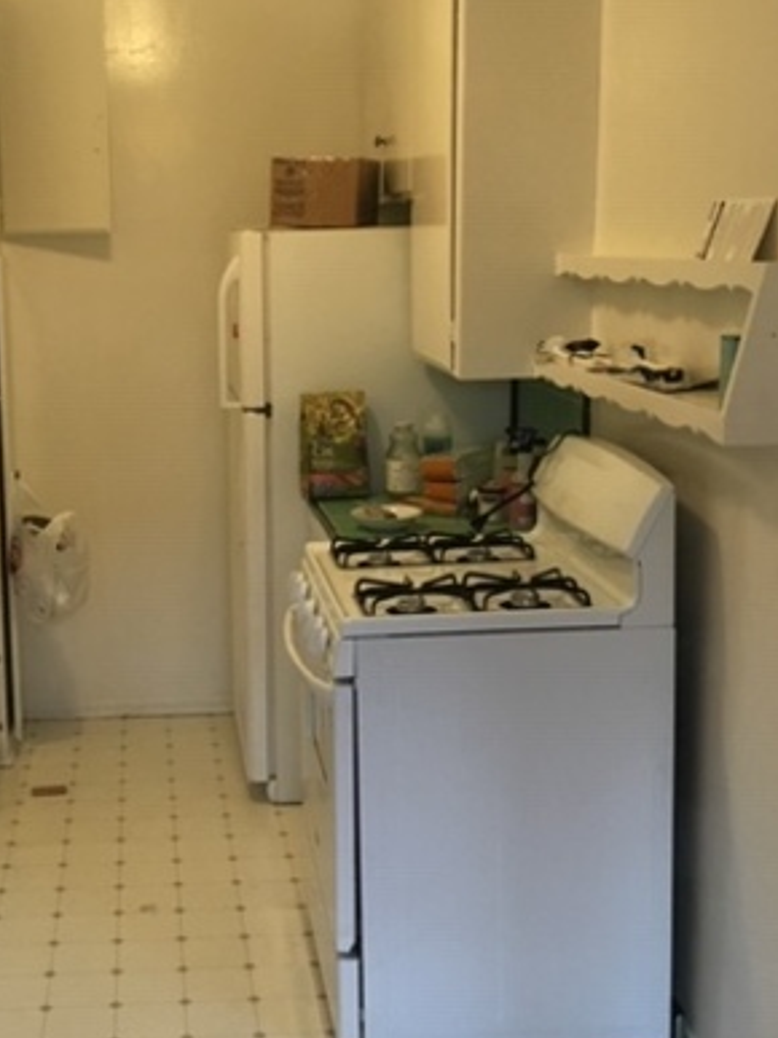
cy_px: 506
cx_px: 188
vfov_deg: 38.2
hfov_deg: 28.6
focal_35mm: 50
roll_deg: +1.6
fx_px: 1499
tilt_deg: -10.4
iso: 100
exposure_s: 1/30
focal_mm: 4.15
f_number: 2.2
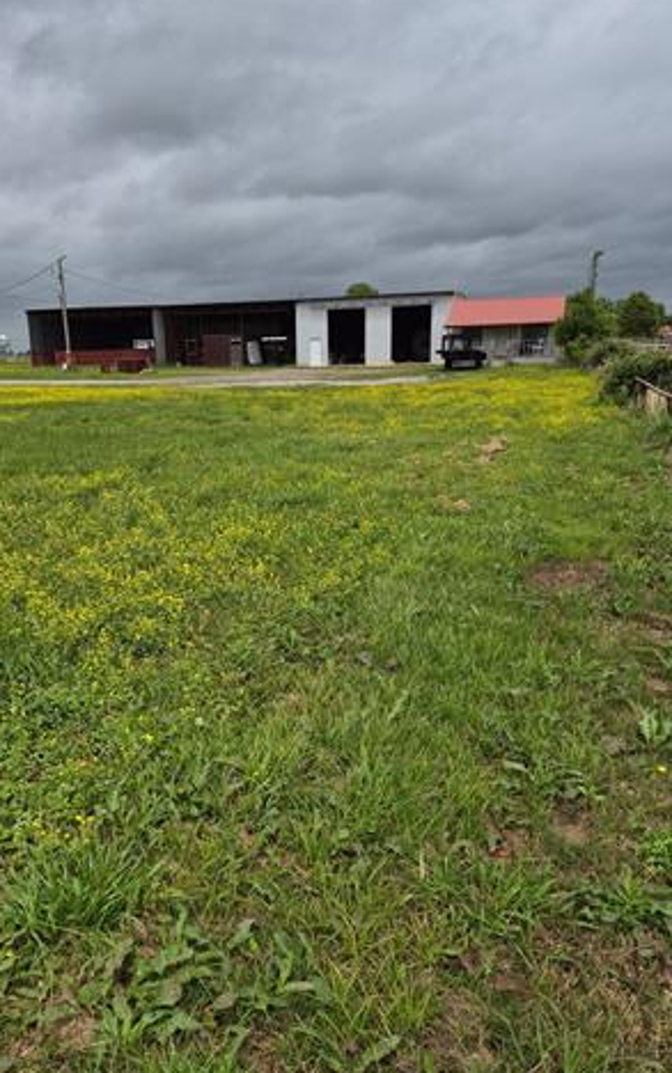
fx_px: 732
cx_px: 296
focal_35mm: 25
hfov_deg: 49.2
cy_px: 536
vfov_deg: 72.5
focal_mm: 5.4
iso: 50
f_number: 1.8
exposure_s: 1/7696
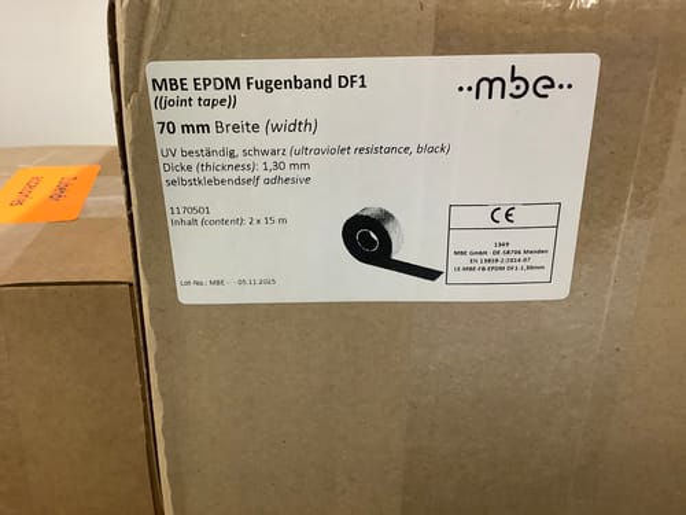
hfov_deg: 58.4
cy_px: 258
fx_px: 614
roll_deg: +0.4
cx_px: 343
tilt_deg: -20.8
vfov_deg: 45.4
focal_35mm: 31
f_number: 2.4
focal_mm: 3.3
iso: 250
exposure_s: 1/33
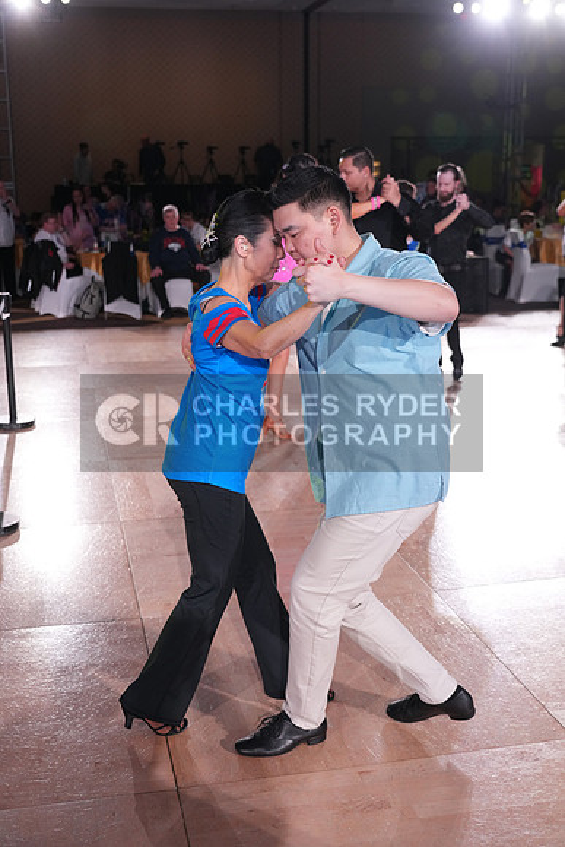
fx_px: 988
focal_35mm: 42
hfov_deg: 31.9
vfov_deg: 46.4
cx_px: 282
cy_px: 424
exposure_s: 1/500
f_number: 4
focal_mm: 42
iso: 2500
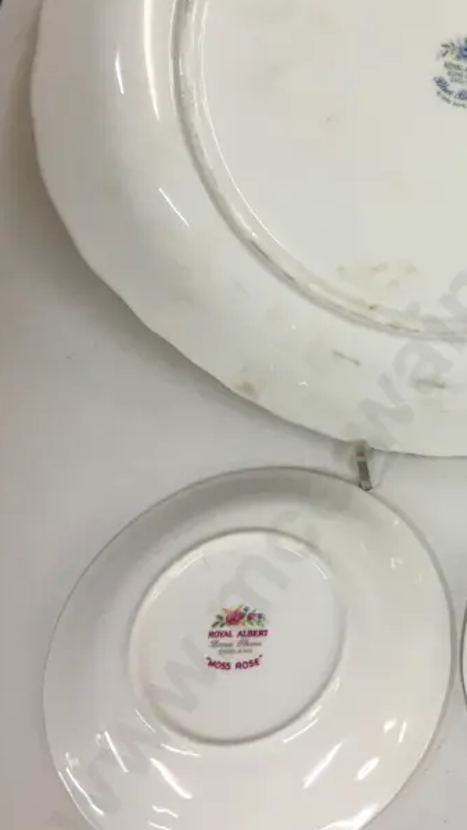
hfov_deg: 21.3
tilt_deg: -53.0
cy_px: 270
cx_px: 491
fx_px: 1189
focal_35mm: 54
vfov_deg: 38.0
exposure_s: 1/33
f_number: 2.2
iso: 32
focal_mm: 4.15
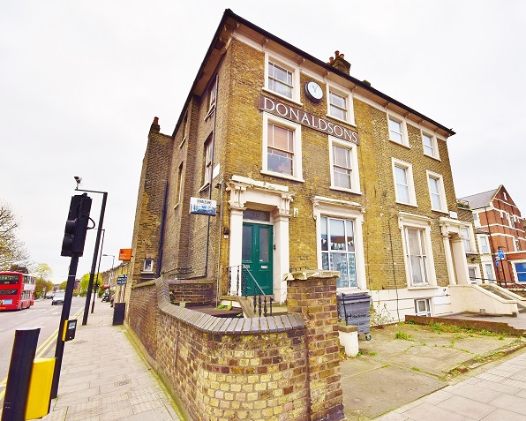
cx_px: 312
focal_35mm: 17
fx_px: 265
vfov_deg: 77.0
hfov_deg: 88.6
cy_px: 211
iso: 400
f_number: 10
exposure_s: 1/200
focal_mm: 10
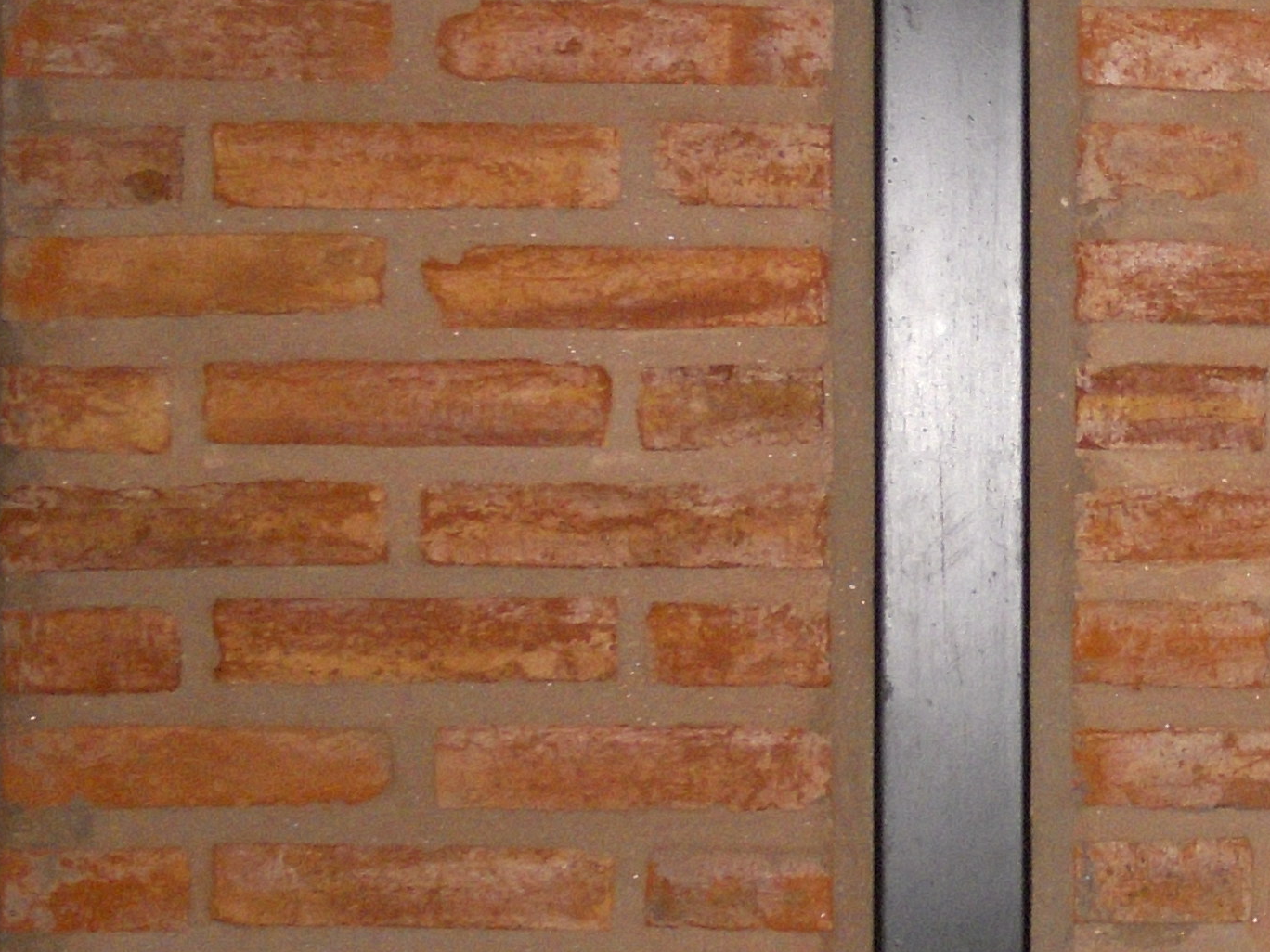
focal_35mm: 136
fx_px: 4990
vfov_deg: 10.9
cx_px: 1355
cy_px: 441
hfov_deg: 14.2
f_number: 3.6
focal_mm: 9.4
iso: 400
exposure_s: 1/125
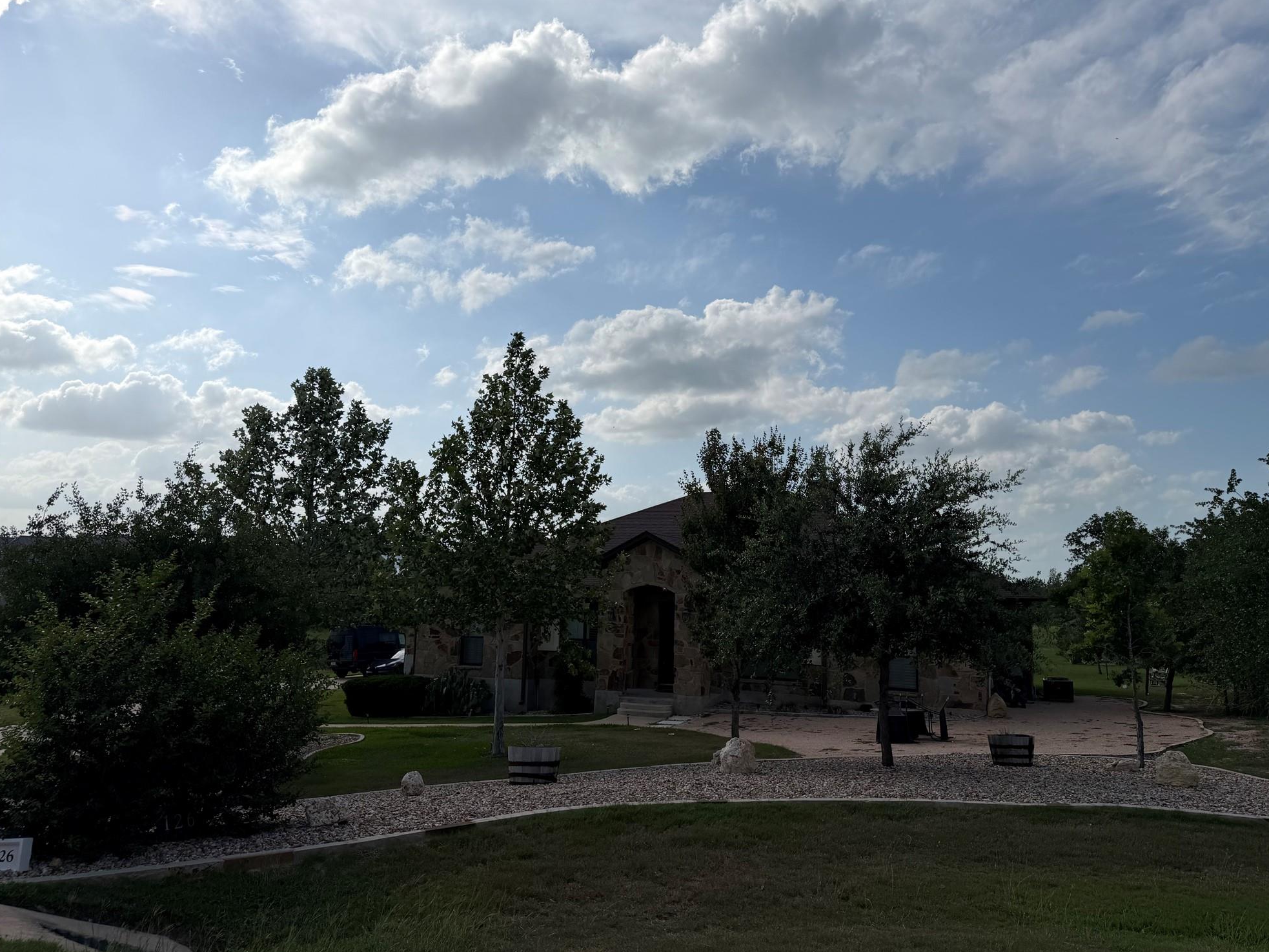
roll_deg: -1.2
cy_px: 483
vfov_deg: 54.9
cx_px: 657
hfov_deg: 69.4
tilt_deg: +6.6
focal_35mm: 25
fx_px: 917
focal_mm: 6.76
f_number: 1.78
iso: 80
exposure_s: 1/14286
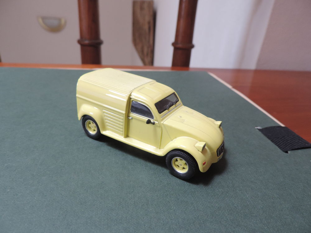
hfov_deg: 71.6
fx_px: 216
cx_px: 156
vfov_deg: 56.8
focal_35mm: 24
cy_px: 116
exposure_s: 1/10
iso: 400
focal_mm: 4.3
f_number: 3
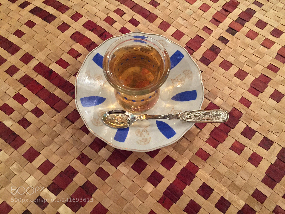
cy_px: 107
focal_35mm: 29
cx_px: 142
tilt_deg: -70.1
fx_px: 239
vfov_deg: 48.2
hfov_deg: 61.7
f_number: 2.2
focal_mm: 4.15
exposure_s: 1/17
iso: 400
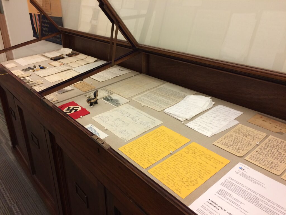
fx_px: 240
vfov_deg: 48.2
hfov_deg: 61.7
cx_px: 143
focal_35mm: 29
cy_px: 108
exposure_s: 1/30
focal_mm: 4.15
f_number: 2.2
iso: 64
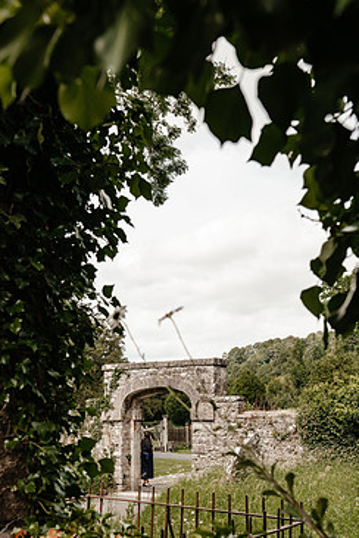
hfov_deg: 31.2
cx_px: 196
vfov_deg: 45.3
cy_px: 315
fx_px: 643
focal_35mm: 43
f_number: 6.3
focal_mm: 35
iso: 200
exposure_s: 1/400
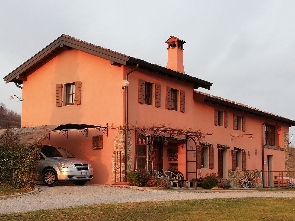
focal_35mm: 60
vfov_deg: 24.4
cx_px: 155
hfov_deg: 32.2
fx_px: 511
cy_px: 127
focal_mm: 3.81
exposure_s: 1/100
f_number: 2.2
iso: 80
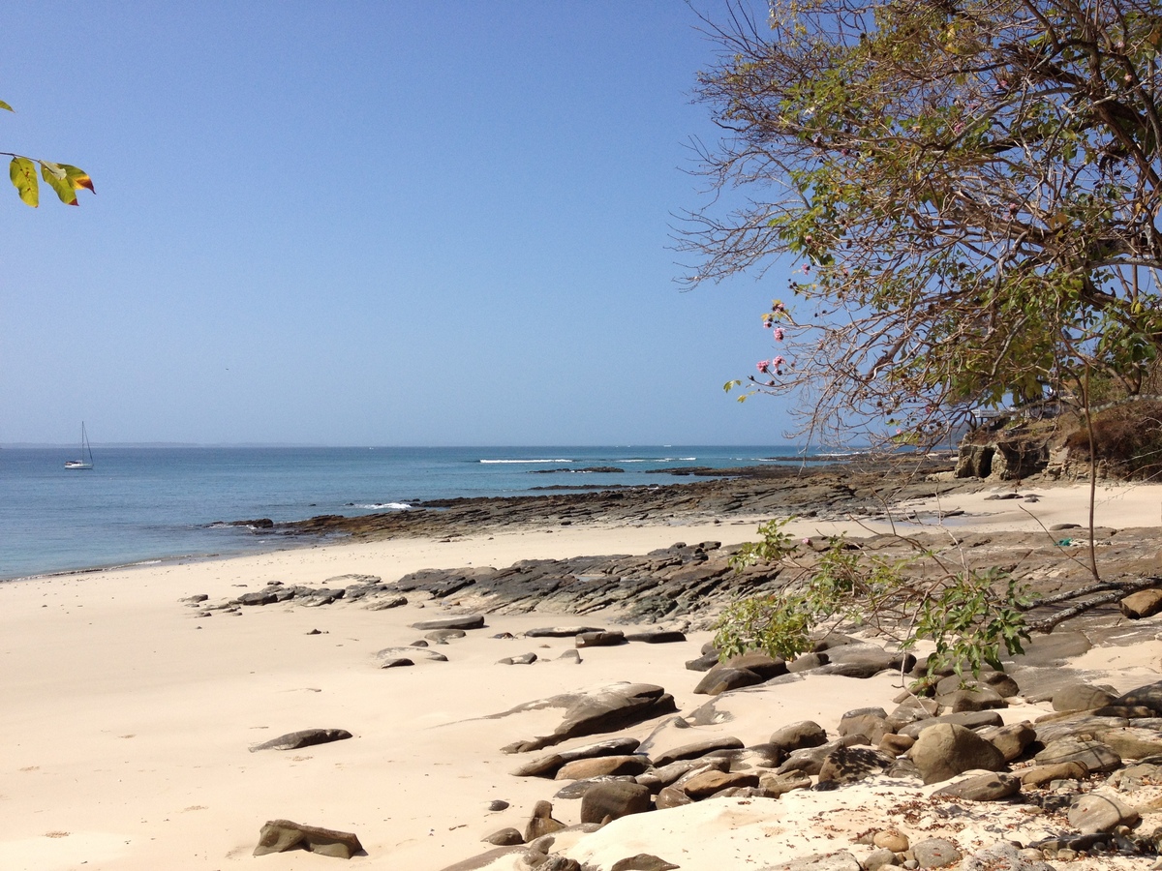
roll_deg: +0.7
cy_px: 436
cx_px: 581
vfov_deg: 40.7
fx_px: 1175
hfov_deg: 52.6
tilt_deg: -2.3
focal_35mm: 35
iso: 50
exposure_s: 1/2762
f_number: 2.4
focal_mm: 4.28
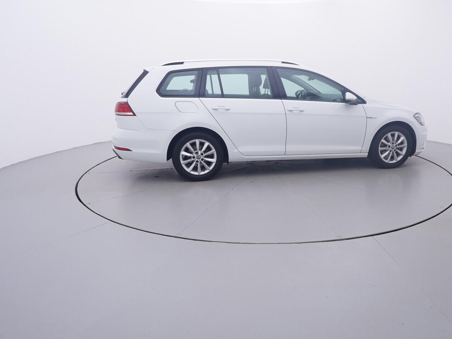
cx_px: 255
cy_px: 171
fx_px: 320
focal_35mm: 25
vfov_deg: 55.7
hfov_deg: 70.1
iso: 200
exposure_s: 1/80
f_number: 5
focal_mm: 15
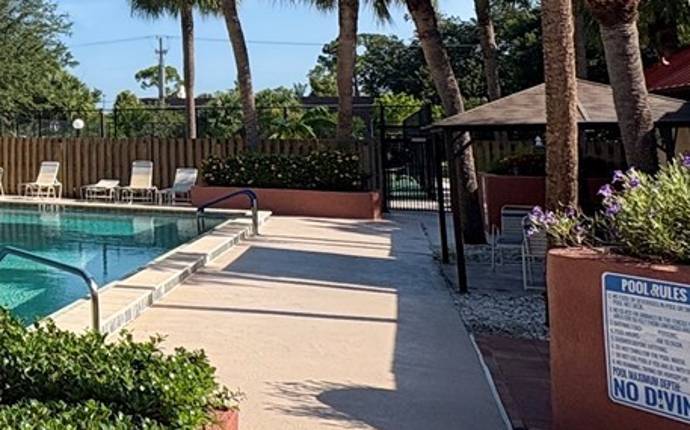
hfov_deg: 30.1
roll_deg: -0.4
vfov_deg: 24.2
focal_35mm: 52
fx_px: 977
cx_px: -226
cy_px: 48
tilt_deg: +4.7
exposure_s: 1/2028
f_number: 2.2
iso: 50
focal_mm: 2.22
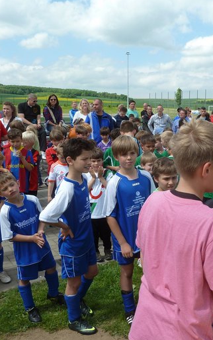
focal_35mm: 36
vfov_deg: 54.0
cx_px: 173
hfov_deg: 34.2
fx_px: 334
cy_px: 171
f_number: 4.5
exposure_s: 1/400
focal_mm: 4.1
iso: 80
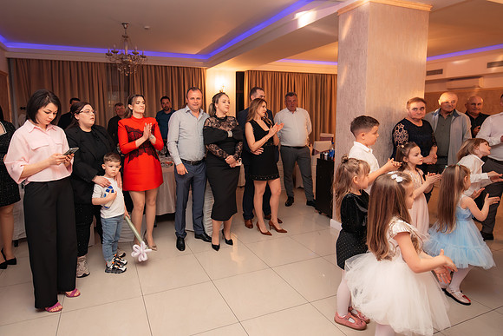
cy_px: 154
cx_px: 218
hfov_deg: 78.2
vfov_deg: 57.2
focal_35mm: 22
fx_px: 307
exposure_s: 1/200
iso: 1600
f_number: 2.8
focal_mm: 19
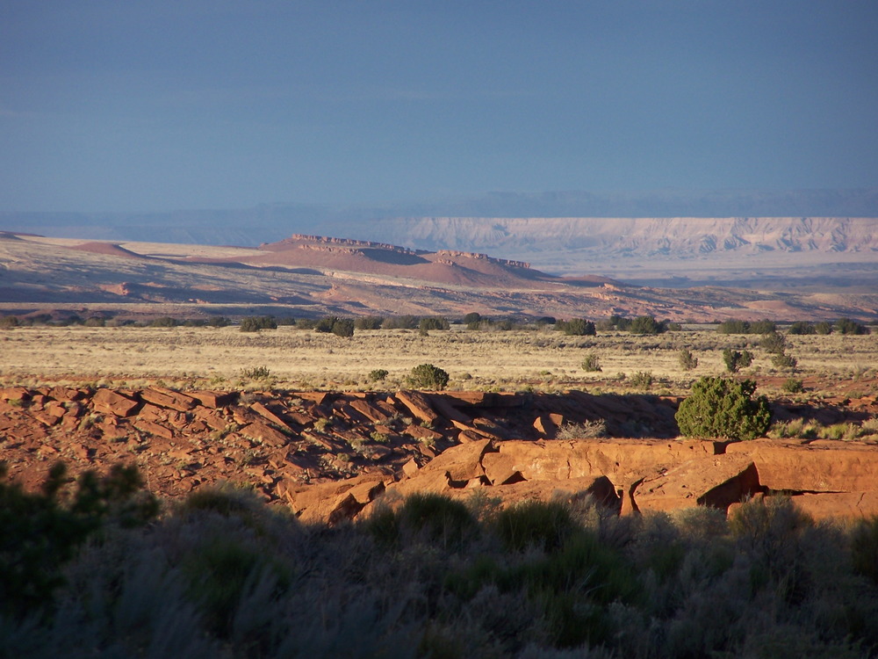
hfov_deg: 5.4
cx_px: 439
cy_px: 330
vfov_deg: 4.1
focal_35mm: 367
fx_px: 9309
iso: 80
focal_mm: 60.8
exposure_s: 1/400
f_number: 3.6
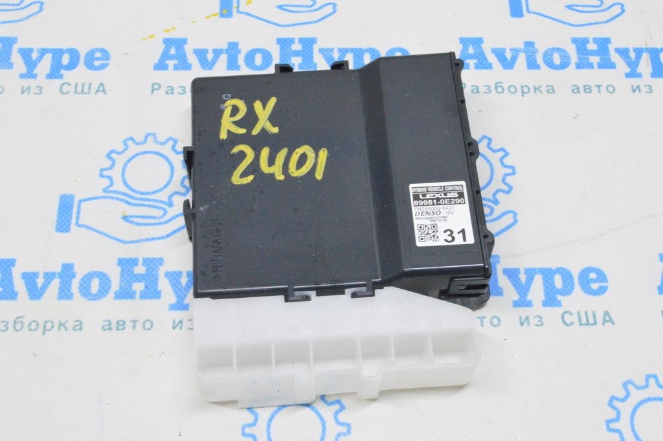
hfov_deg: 35.1
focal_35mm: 57
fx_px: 1049
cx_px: 332
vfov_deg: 23.7
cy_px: 220
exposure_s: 1/20
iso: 6400
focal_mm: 38
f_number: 20
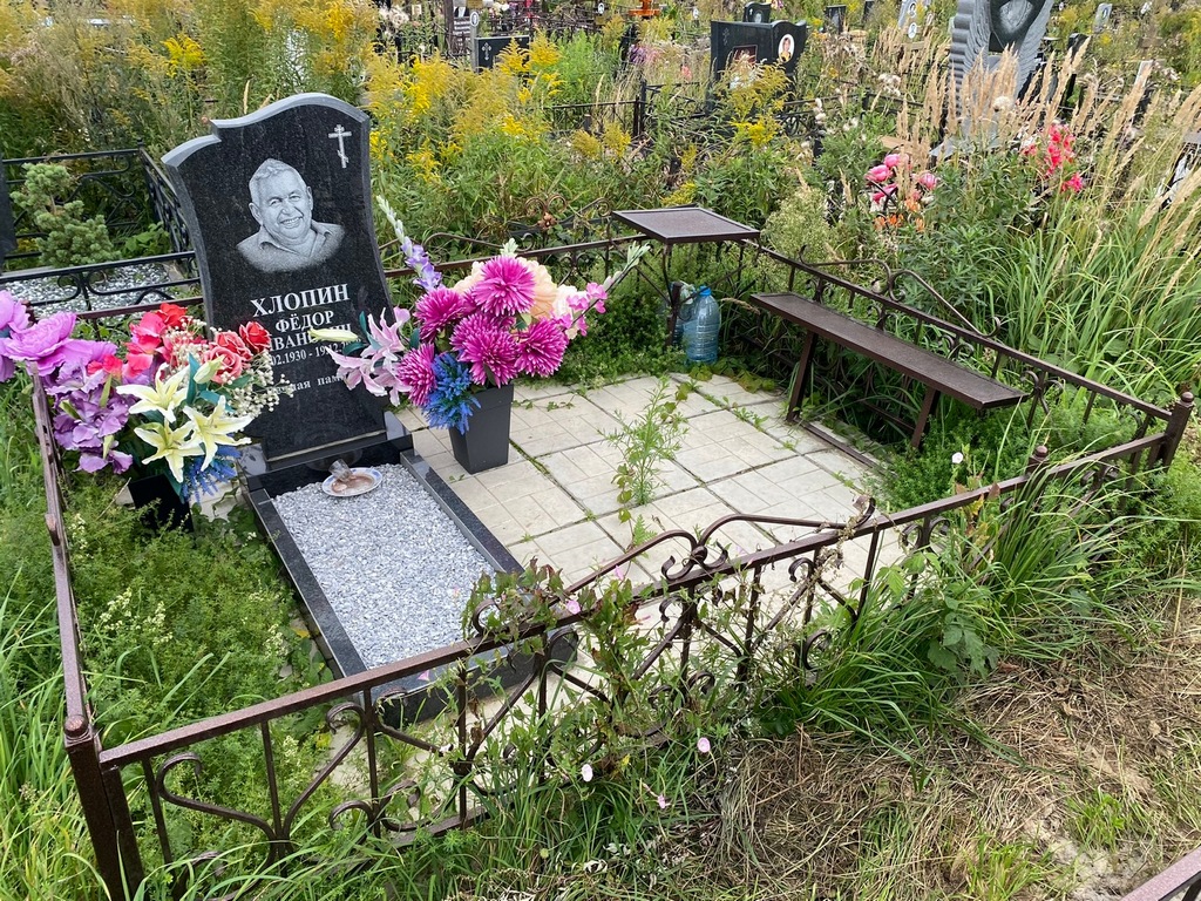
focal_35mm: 26
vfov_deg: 53.1
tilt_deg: -28.4
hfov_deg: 67.3
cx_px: 600
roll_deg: +1.6
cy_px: 450
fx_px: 902
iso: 32
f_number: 1.8
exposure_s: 1/719
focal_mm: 4.25
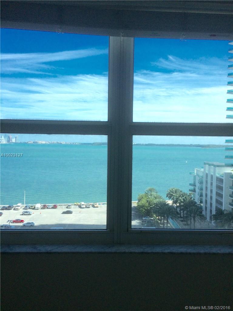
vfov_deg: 61.7
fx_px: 260
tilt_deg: -3.5
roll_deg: +1.7
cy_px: 156
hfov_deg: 48.2
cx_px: 116
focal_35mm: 29
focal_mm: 4.15
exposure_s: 1/1520
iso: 32
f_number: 2.2
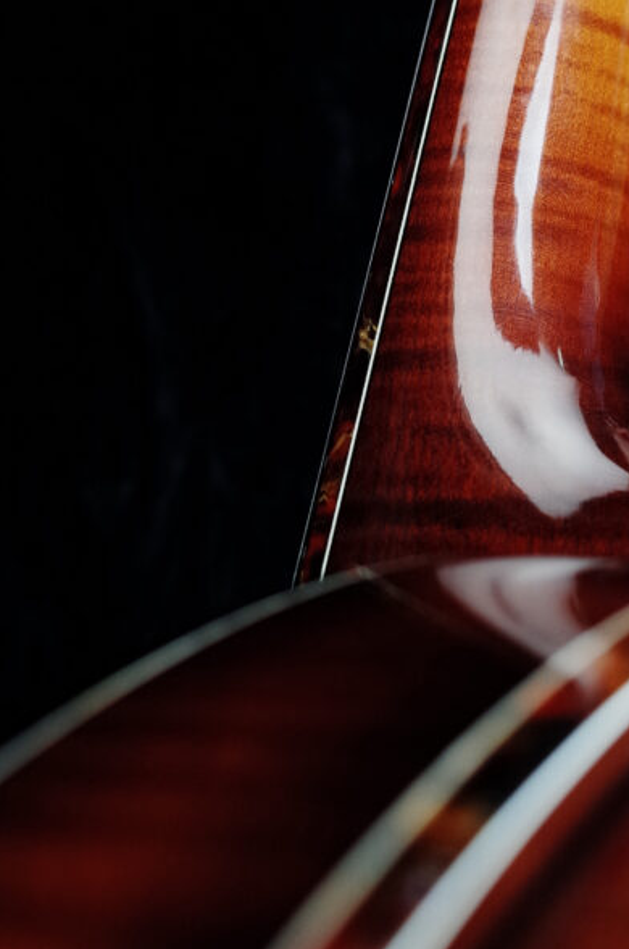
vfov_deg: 32.2
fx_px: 1604
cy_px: 207
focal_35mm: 61
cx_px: 443
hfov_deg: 22.1
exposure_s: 1/60
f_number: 4
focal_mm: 18.3
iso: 400
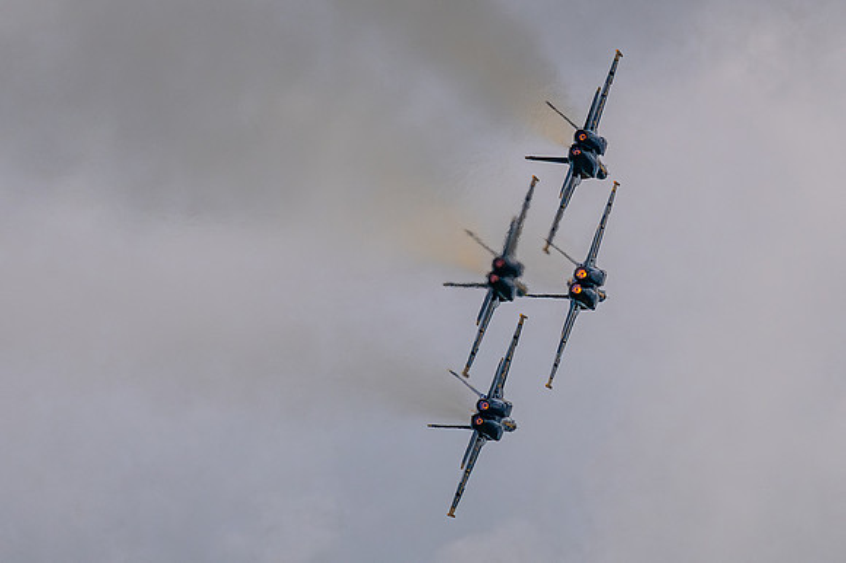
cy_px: 170
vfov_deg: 3.3
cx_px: 502
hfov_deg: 4.9
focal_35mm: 419
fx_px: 9839
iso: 640
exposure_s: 1/6400
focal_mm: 200
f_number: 7.1
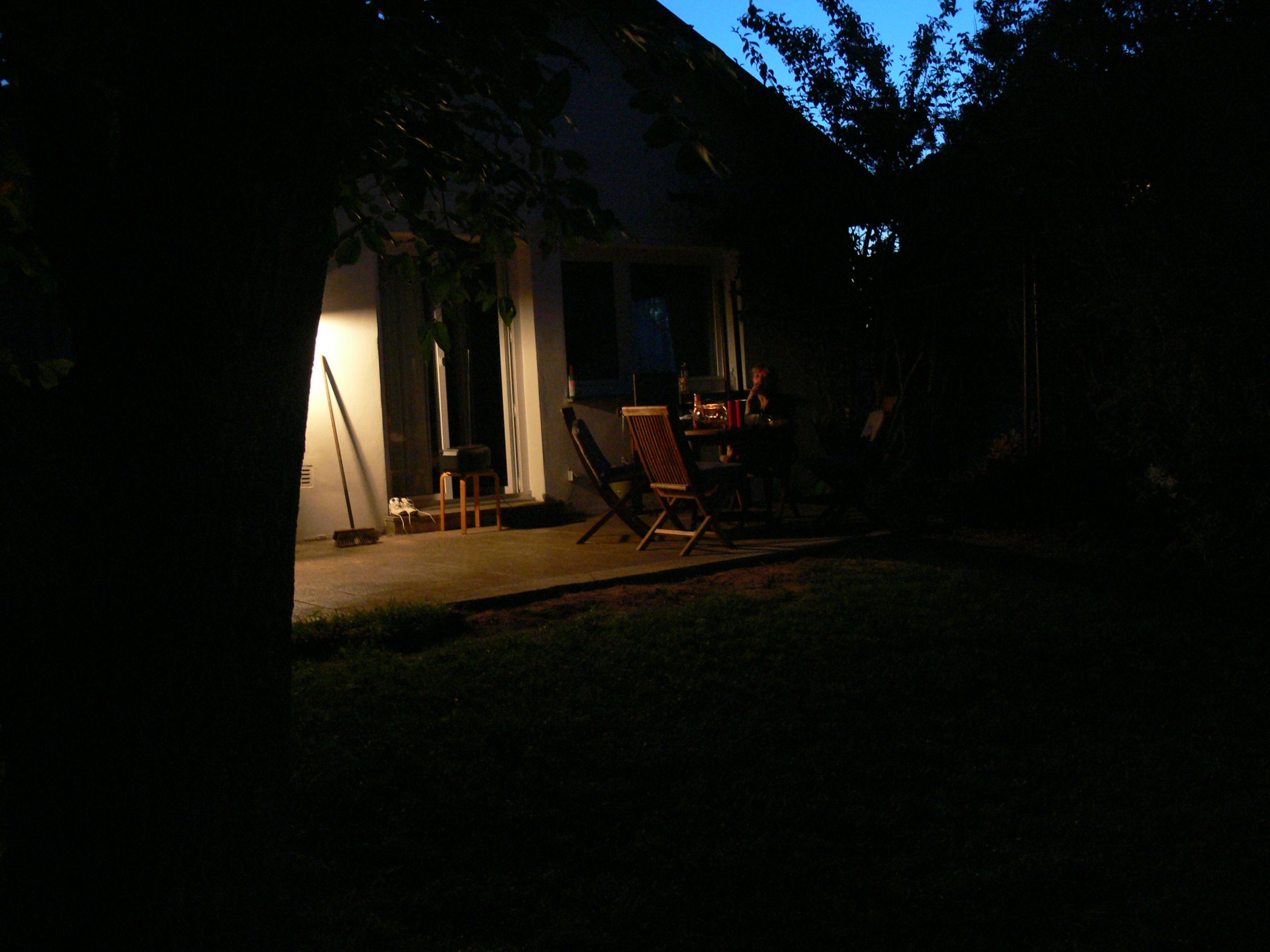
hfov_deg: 52.6
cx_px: 635
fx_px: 1284
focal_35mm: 35
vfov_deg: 40.7
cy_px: 476
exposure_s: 1/4
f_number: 2.8
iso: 200
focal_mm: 7.4
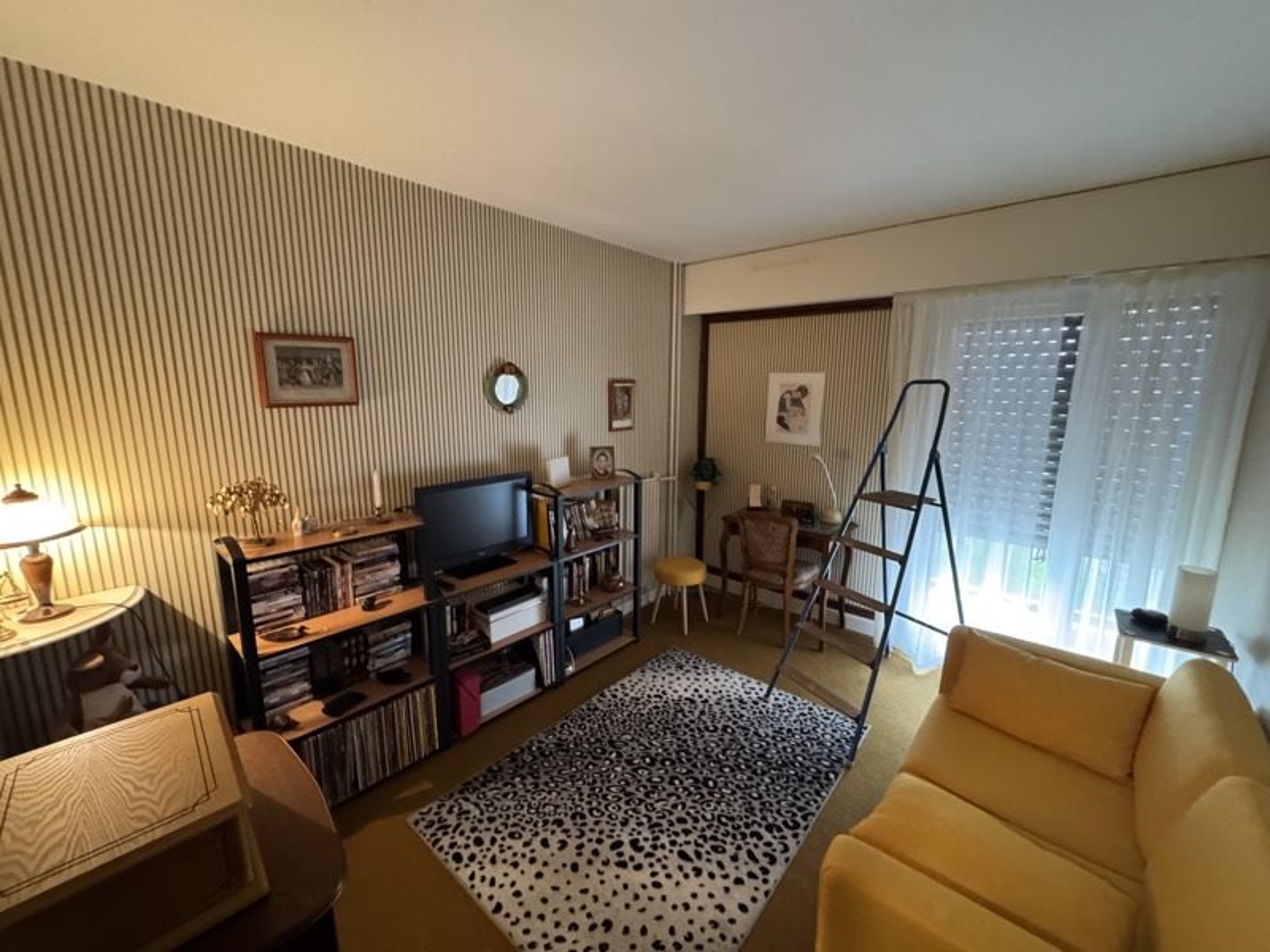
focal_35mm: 14
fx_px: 514
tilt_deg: -10.3
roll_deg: +0.2
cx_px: 635
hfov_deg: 102.1
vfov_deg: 85.7
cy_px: 476
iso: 1000
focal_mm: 2.22
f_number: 2.2
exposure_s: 1/33
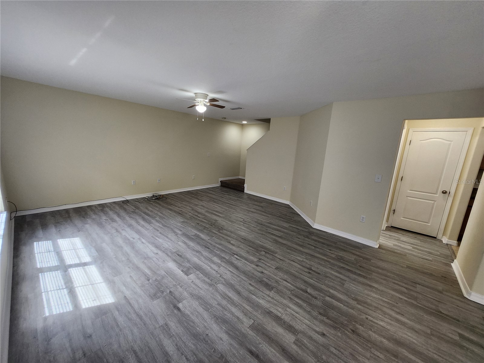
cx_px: 242
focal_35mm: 13
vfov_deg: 89.9
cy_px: 182
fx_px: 182
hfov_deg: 106.2
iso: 125
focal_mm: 1.74
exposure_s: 1/60
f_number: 2.2
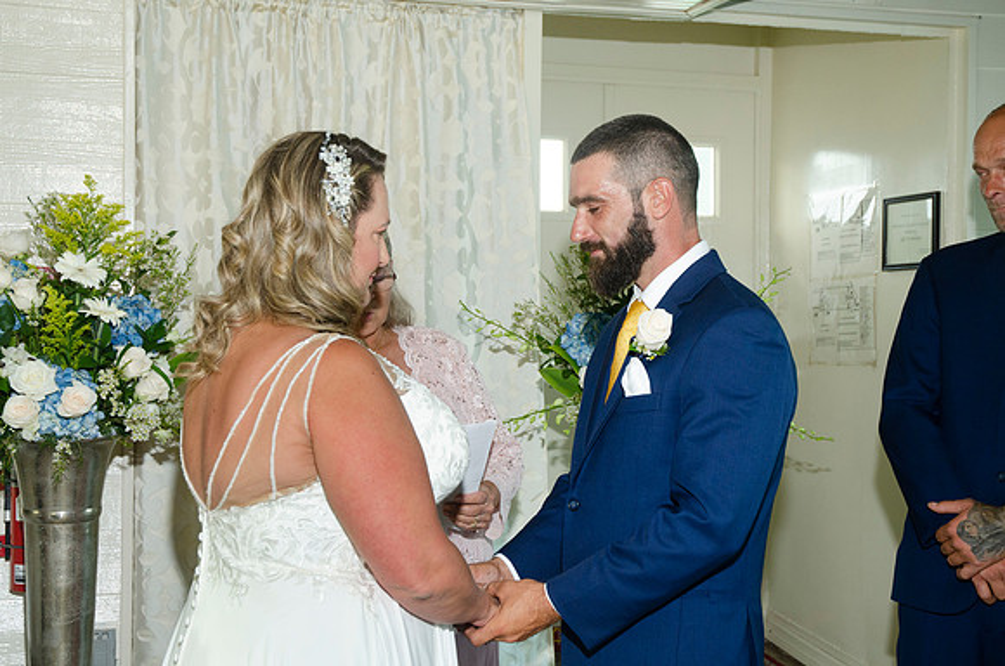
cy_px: 333
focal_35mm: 52
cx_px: 502
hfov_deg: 37.9
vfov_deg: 25.6
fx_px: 1462
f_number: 5.6
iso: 400
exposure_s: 1/125
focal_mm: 35
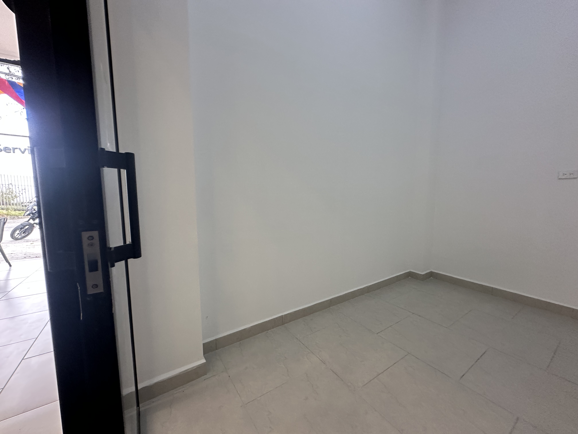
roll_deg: -3.4
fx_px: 234
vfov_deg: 85.7
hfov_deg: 102.1
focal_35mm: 14
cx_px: 289
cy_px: 217
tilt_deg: -7.0
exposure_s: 1/120
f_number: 2.2
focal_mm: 2.22
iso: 200
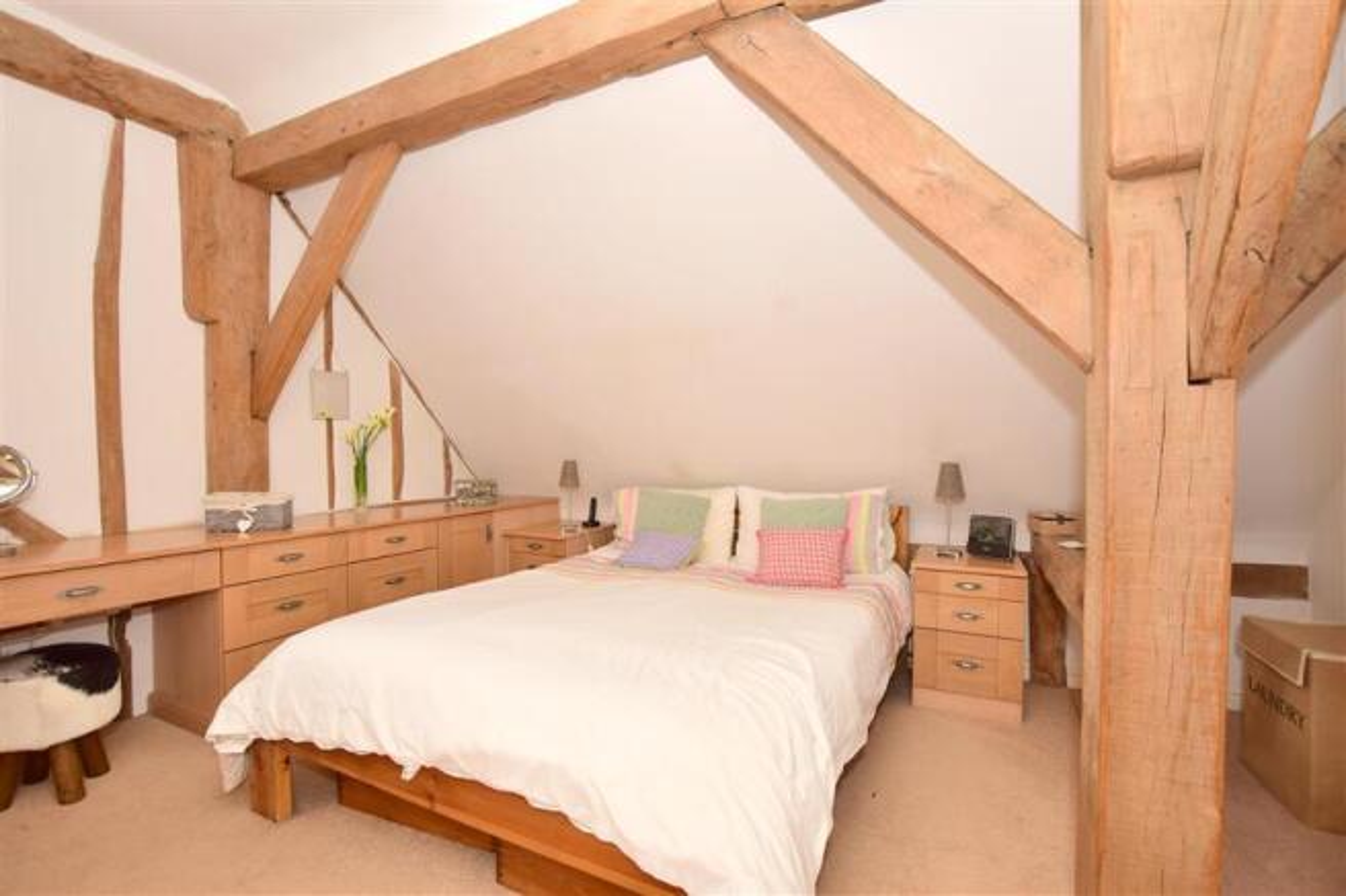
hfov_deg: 100.4
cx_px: 673
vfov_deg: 77.3
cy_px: 448
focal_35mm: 15
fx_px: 561
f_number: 5.6
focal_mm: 10
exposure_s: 1/60
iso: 400
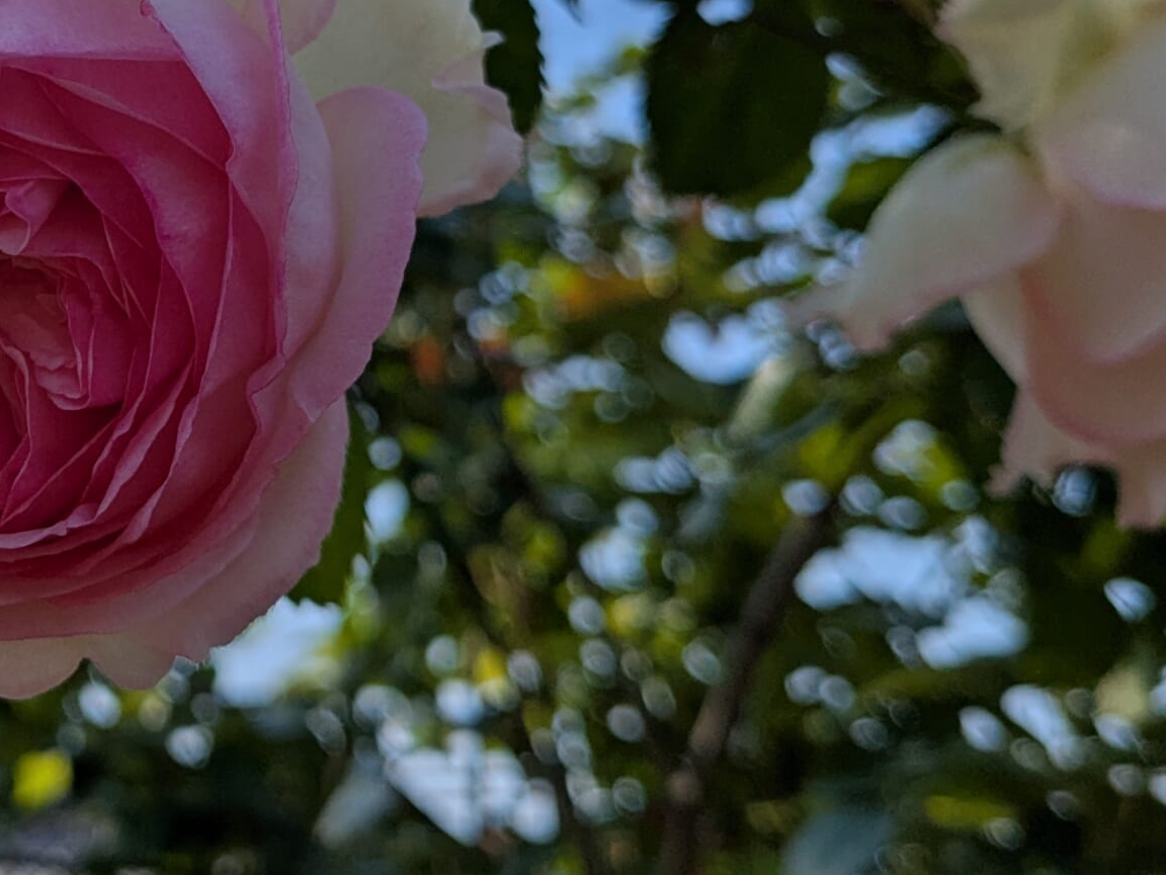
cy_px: 109
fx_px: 2021
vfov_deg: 23.8
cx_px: -9
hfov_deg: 29.9
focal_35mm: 60
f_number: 1.73
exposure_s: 1/3891
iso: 42
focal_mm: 4.38
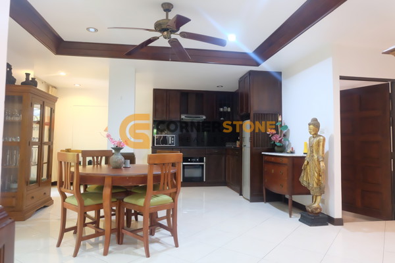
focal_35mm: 24
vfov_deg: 53.1
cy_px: 132
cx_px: 198
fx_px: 263
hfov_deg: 73.7
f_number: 4
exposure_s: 1/30
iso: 3200
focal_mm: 16
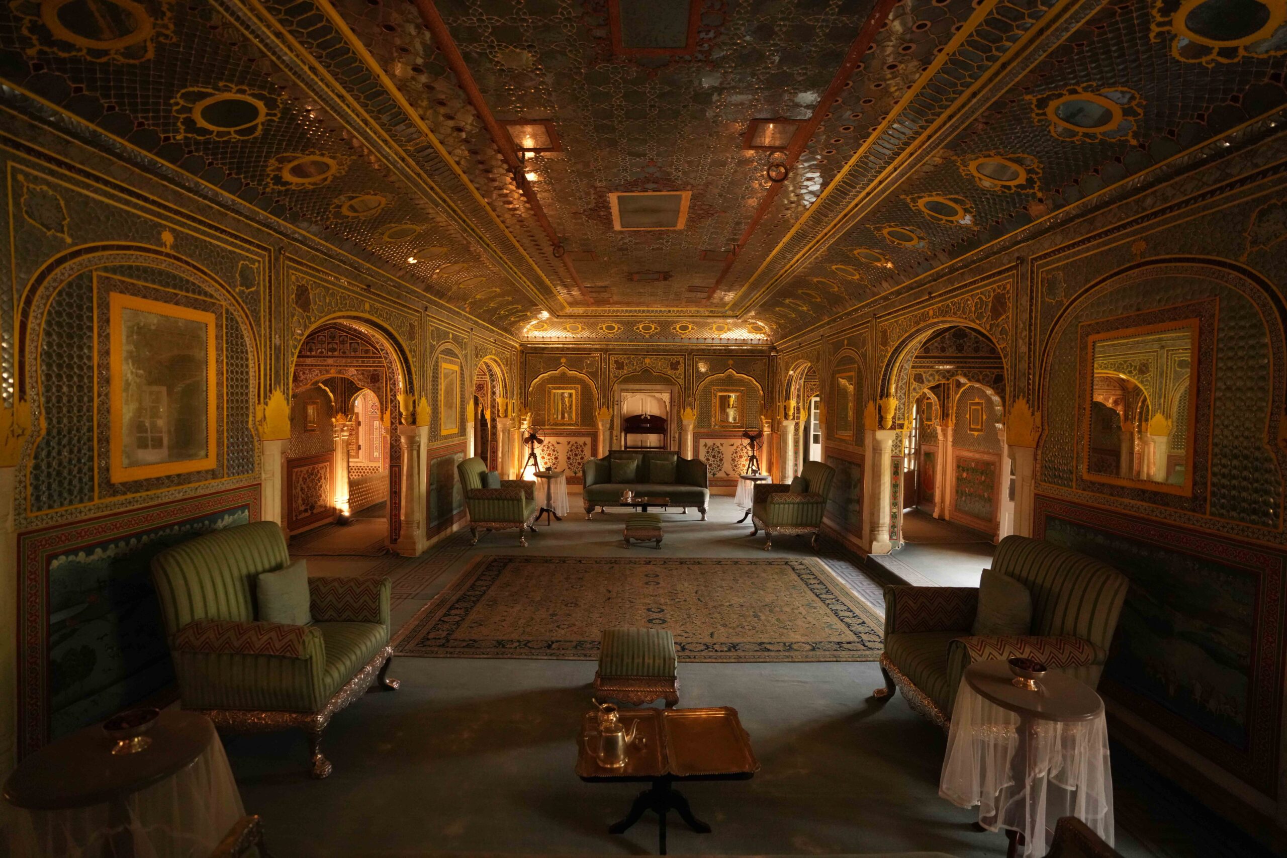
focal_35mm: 16
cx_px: 644
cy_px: 429
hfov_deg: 96.7
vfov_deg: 73.8
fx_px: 572
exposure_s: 1/125
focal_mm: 16
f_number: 2.8
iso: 4000
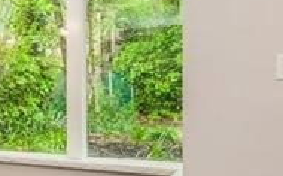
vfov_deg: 23.4
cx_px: -156
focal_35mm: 55
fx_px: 423
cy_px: 104
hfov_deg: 25.8
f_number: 8
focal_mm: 16
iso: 200
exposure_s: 1/8
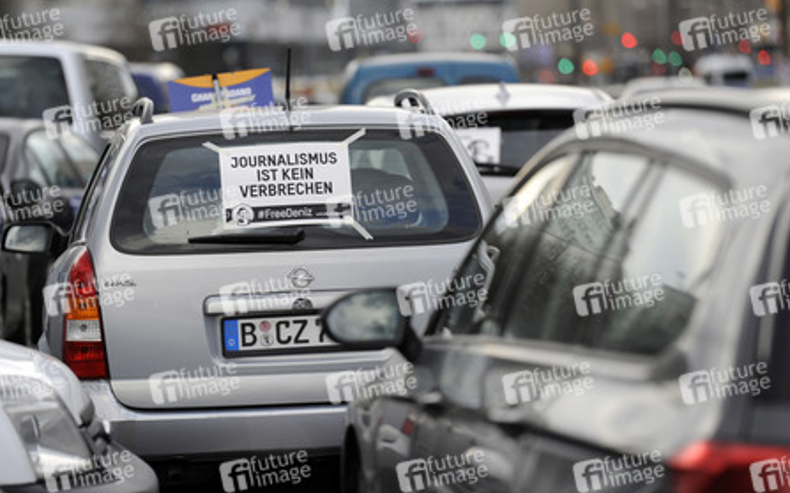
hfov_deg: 10.8
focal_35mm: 195
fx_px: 4197
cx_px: 394
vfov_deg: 6.7
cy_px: 251
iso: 1000
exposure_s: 1/1000
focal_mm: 190
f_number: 3.5
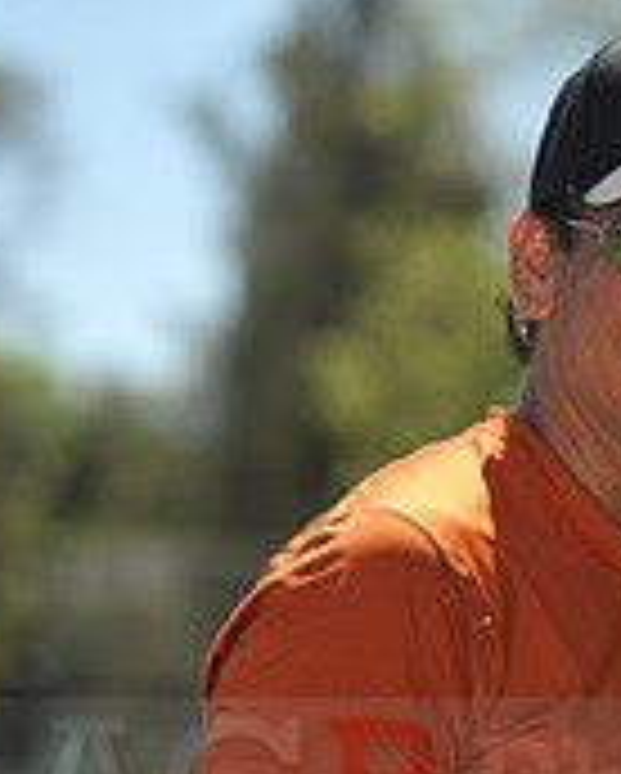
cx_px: 801
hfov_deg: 4.4
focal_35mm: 354
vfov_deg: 5.4
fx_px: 8118
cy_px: 760
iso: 200
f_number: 4
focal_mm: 112
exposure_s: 1/2000
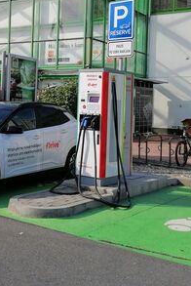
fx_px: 468
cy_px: 102
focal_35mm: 59
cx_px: -6
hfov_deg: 22.1
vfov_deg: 33.7
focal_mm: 5.3
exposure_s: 1/1433
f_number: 1.8
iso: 50
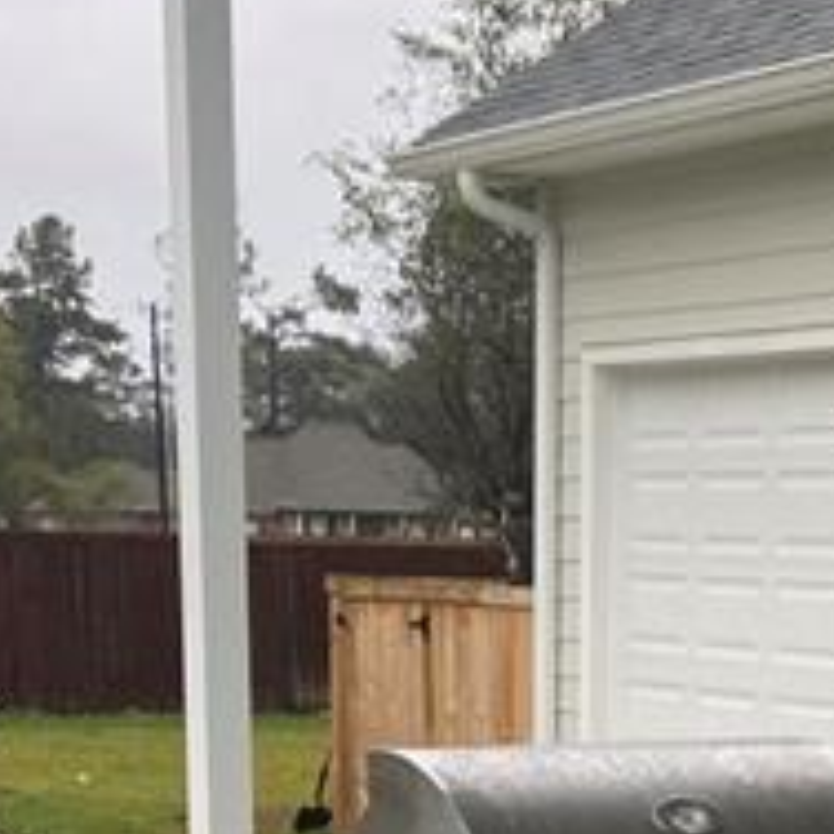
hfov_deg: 18.3
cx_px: 688
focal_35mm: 94
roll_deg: -0.5
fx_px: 2562
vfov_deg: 17.4
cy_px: 1074
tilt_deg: -10.3
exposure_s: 1/122
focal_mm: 4.25
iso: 100
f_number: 1.8
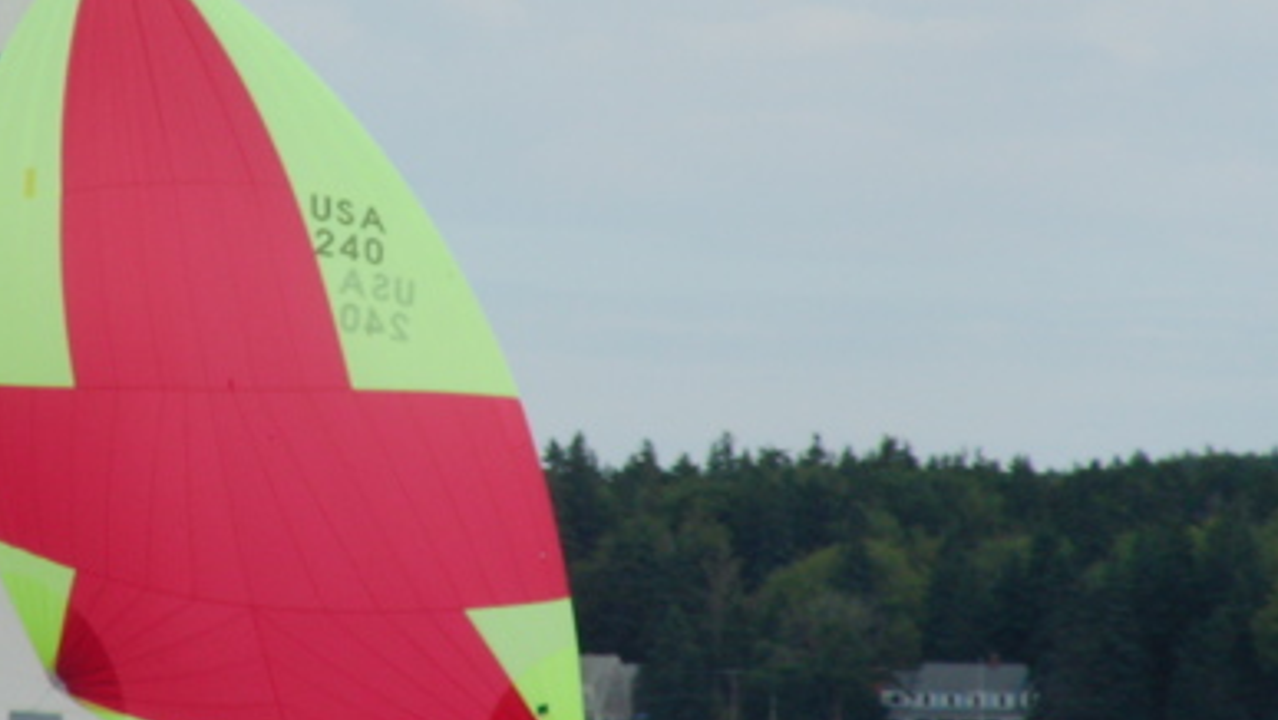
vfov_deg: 3.1
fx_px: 13424
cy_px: 340
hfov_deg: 5.4
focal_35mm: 396
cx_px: 281
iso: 50
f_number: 7
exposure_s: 1/246
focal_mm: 33.8
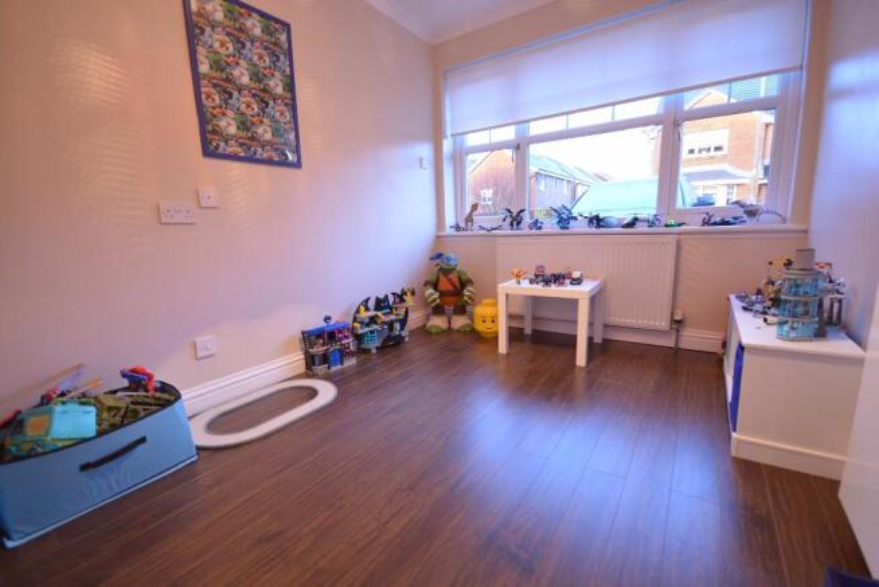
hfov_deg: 100.4
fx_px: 366
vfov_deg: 77.4
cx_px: 440
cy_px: 294
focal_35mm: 15
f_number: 4.5
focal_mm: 10
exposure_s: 1/2.5
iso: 400
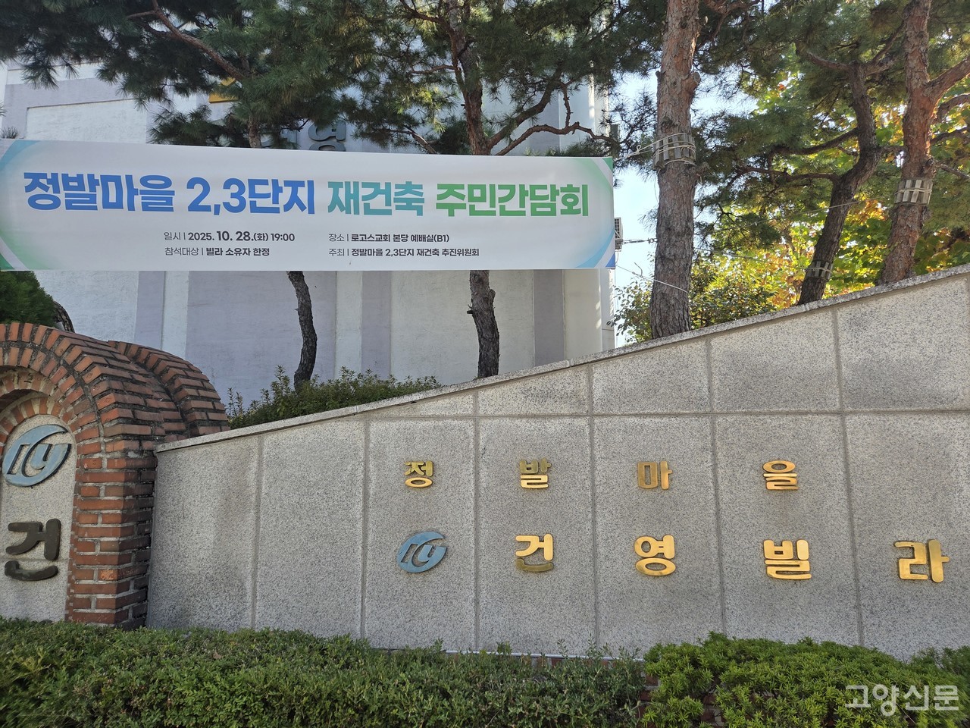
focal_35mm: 23
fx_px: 644
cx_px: 485
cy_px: 364
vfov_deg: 58.9
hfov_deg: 73.9
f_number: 1.8
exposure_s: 1/1429
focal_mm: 5.4
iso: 80
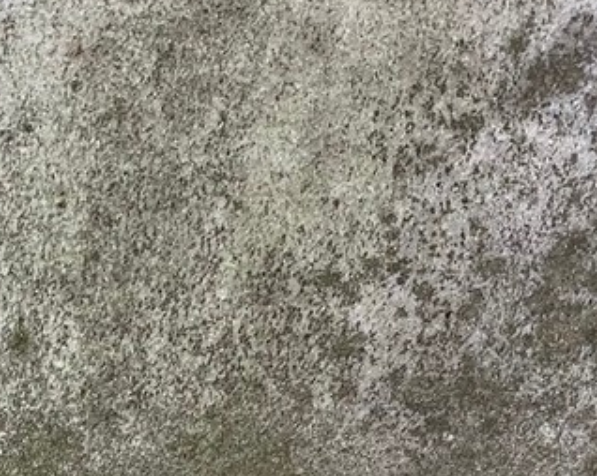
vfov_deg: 12.6
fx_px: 2031
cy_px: 746
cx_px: -148
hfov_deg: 16.0
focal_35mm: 115
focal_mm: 4.25
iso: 125
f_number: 1.8
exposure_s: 1/91
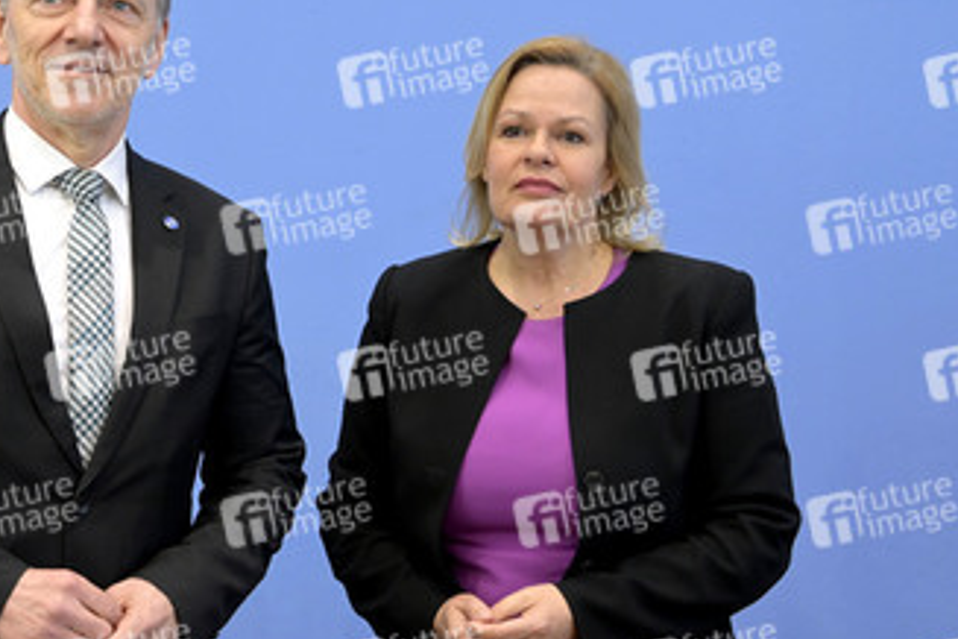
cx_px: 335
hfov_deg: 25.3
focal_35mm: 80
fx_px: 2129
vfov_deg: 17.1
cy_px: 293
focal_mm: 58
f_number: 5.6
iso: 4000
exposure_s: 1/400
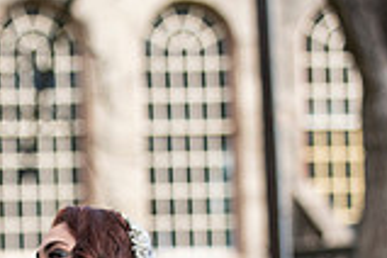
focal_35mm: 346
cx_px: 17
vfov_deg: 4.0
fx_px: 3719
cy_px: 330
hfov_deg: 5.9
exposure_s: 1/1600
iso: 320
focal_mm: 95
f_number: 2.8
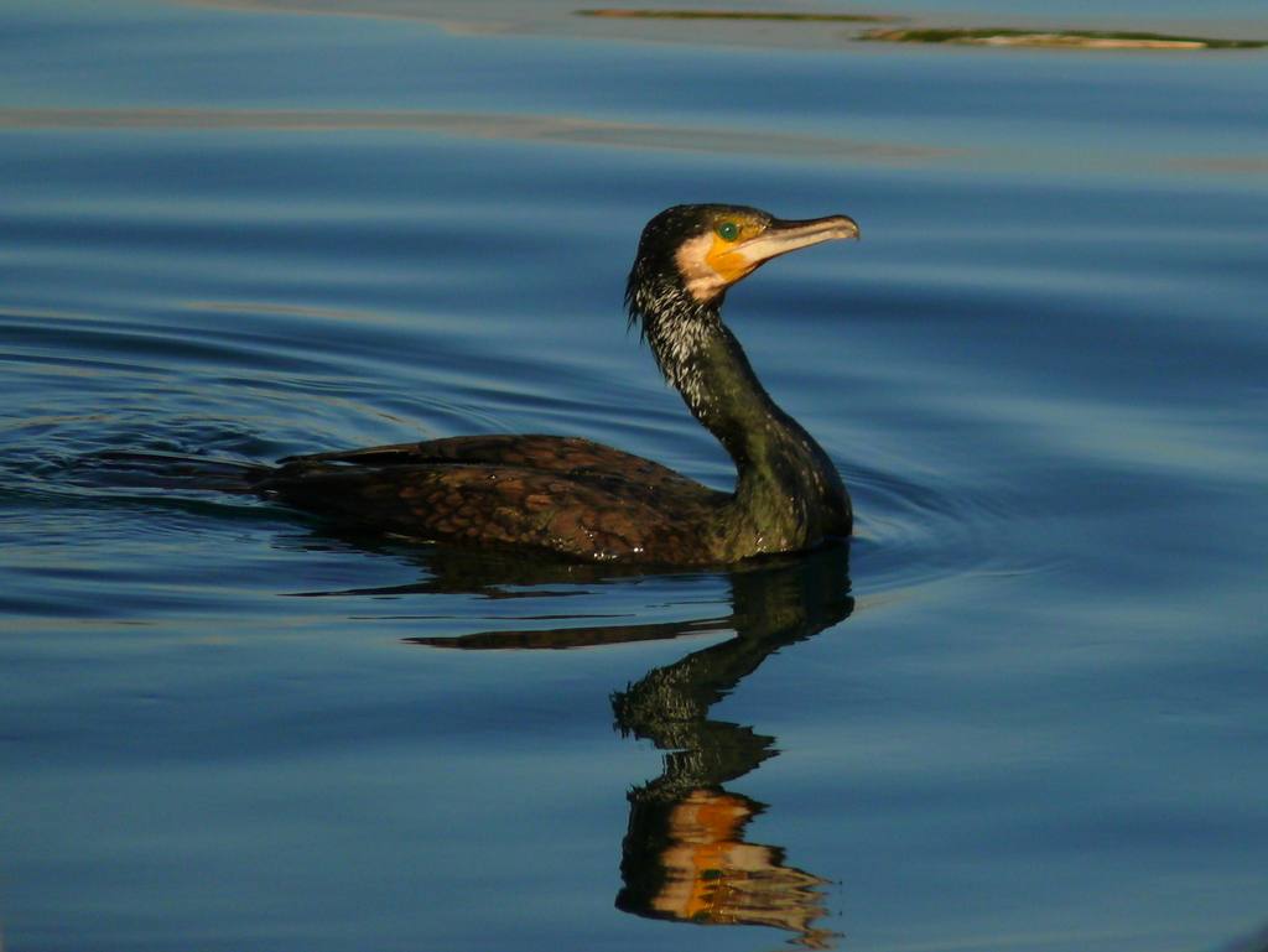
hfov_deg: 4.7
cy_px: 476
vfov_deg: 3.5
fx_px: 15392
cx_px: 634
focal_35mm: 420
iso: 100
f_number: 4
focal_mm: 88.8
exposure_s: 1/640
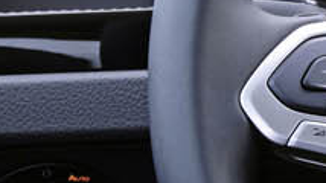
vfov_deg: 3.0
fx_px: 3455
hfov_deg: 5.2
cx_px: 868
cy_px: 249
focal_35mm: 400
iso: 125
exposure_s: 1/3
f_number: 10
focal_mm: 58.6
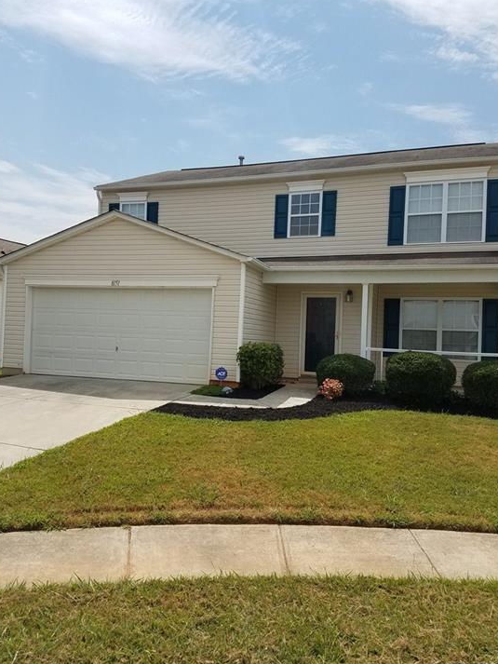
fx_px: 537
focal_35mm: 28
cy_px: 316
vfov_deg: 63.4
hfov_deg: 49.8
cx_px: 256
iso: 40
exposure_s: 1/3600
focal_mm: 4.2
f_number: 1.7
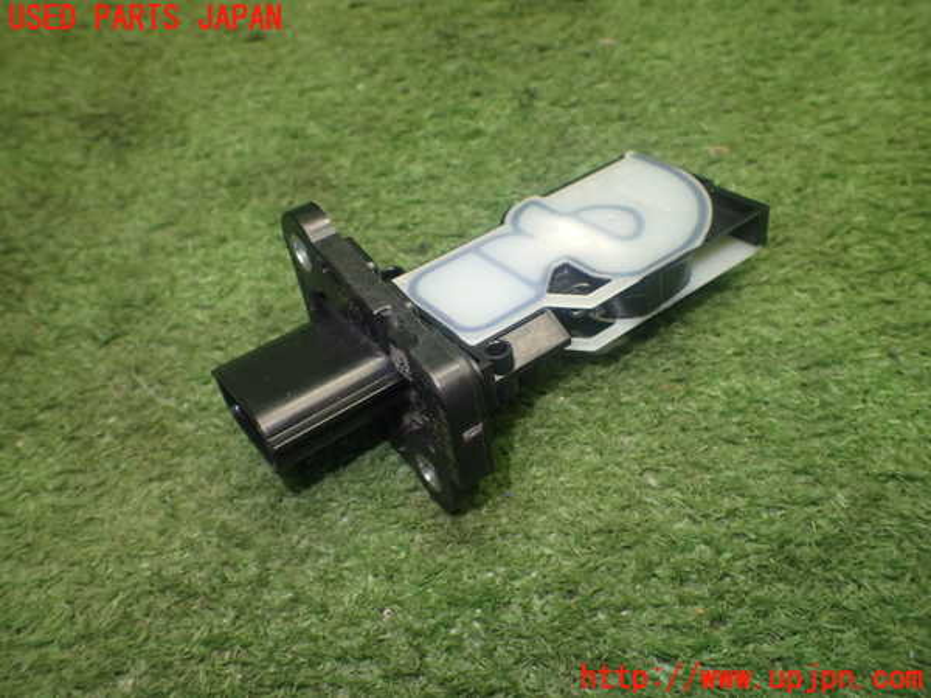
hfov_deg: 60.0
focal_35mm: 30
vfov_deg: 46.8
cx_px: 466
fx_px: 807
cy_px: 349
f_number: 2.3
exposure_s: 1/125
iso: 500
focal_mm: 5.4
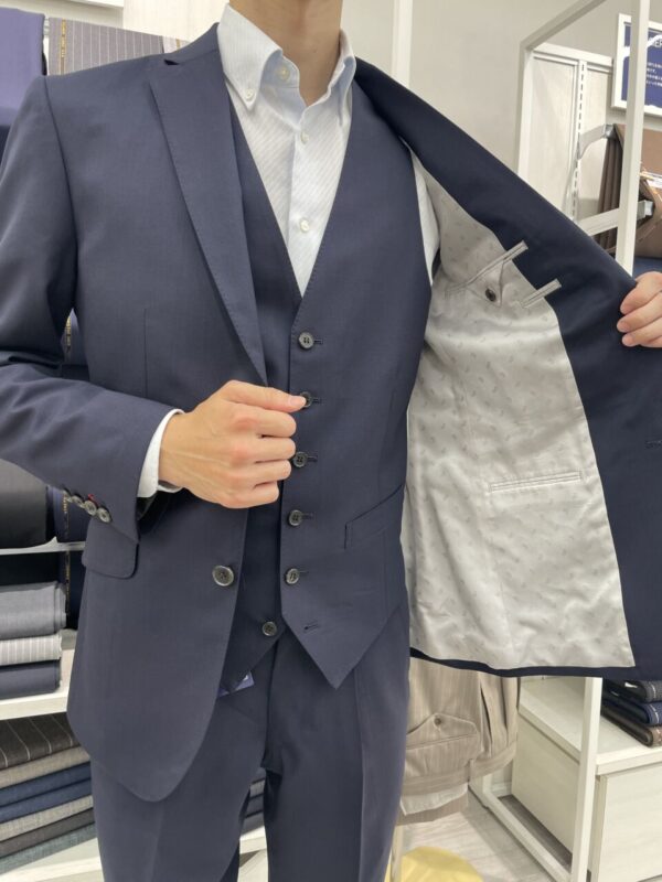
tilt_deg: -4.8
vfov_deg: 67.3
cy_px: 441
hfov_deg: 53.1
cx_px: 331
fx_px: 663
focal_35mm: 26
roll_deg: -0.7
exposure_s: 1/100
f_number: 1.6
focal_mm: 4.2
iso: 80
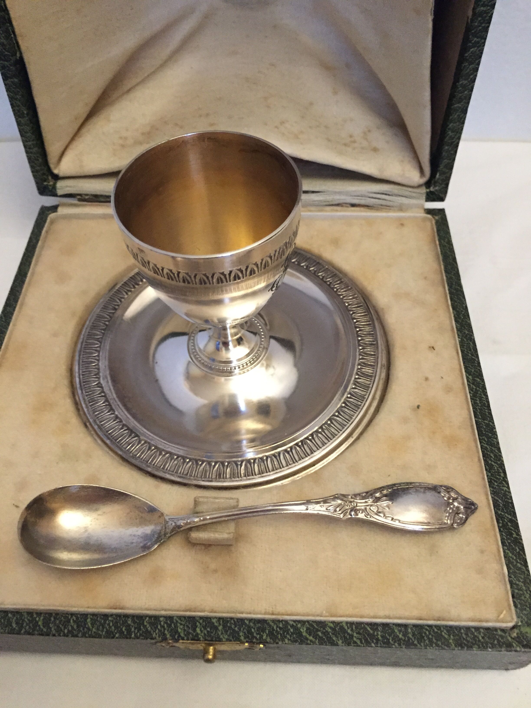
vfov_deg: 61.7
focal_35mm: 29
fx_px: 593
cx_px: 266
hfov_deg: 48.2
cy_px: 354
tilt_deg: -52.1
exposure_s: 1/17
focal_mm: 4.15
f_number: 2.2
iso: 320
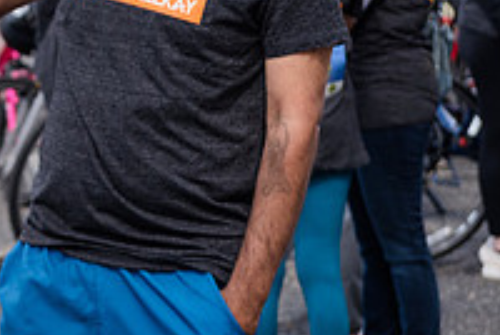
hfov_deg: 9.0
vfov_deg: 6.1
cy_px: -41
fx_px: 3143
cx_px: -85
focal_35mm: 226
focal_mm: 62
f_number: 4
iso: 200
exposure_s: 1/500
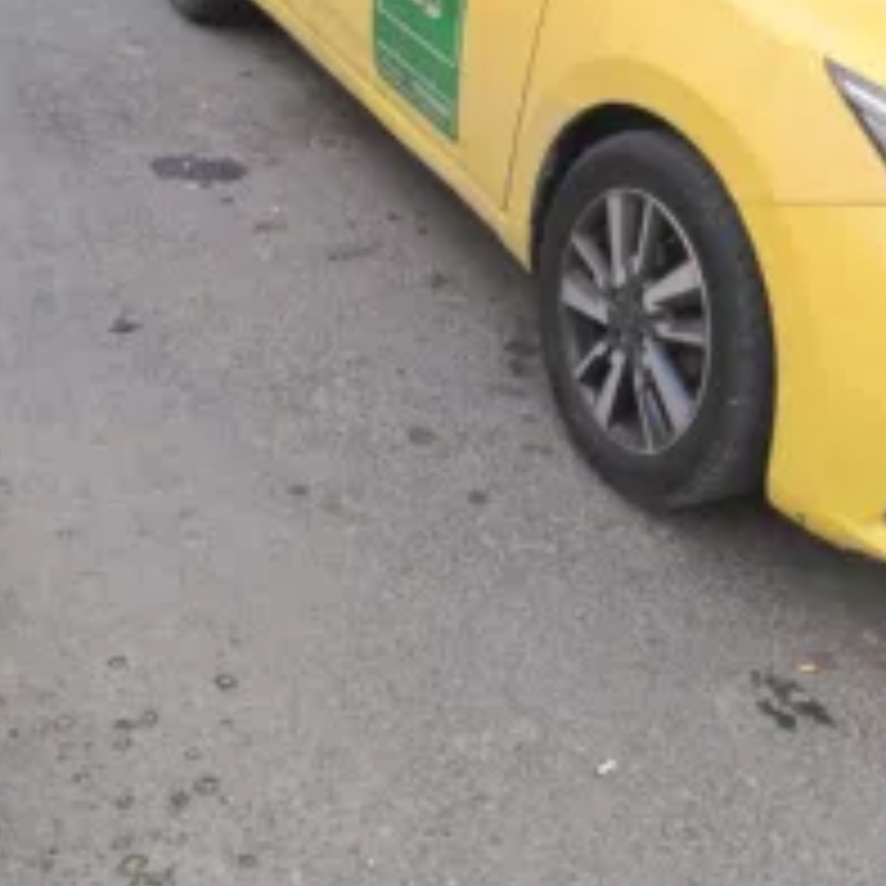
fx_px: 1245
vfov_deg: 38.6
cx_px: 603
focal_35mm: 43
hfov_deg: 38.6
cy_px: 279
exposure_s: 1/267
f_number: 1.75
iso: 100
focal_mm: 5.25
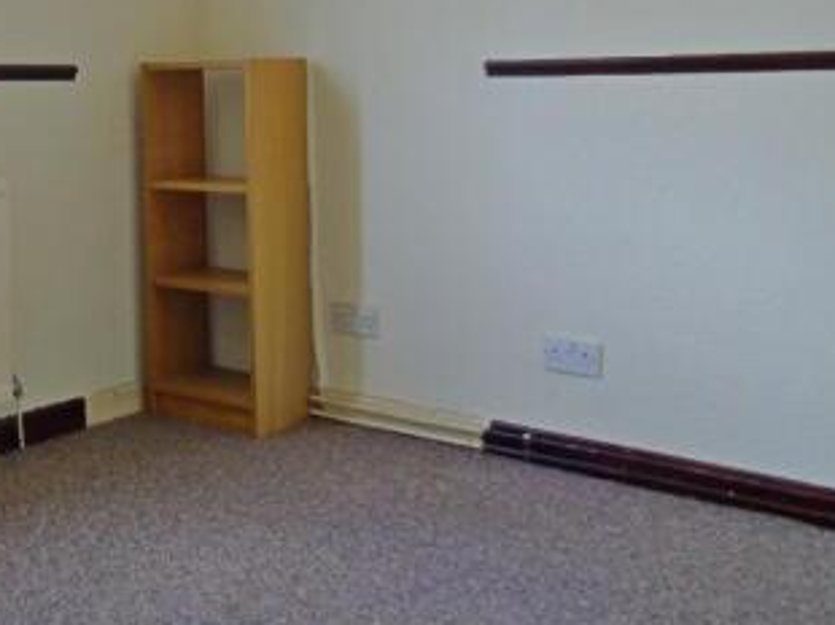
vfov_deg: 29.9
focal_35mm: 47
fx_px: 1133
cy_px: 101
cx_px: 101
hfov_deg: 38.0
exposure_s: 1/30
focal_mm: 4.4
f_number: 3.4
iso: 160
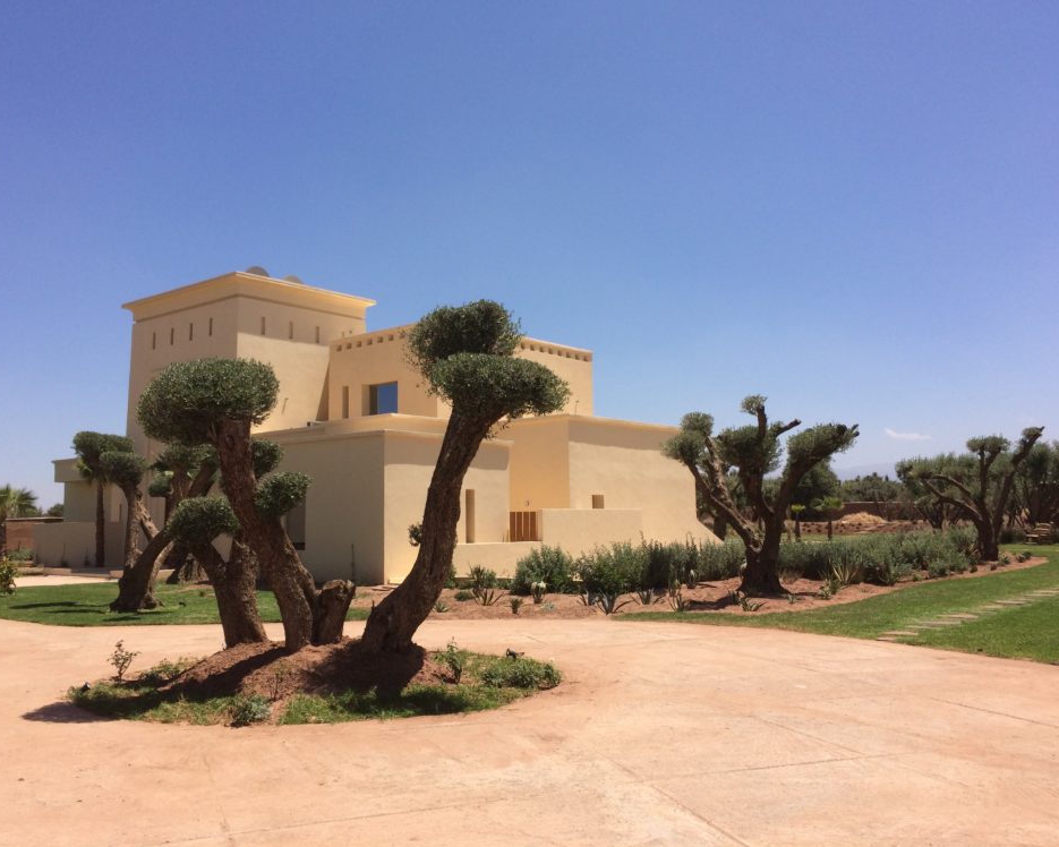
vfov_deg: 47.1
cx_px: 497
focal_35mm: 31
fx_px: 972
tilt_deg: +5.3
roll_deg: +1.0
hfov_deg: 57.1
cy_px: 417
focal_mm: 4.15
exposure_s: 1/2933
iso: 32
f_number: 2.2
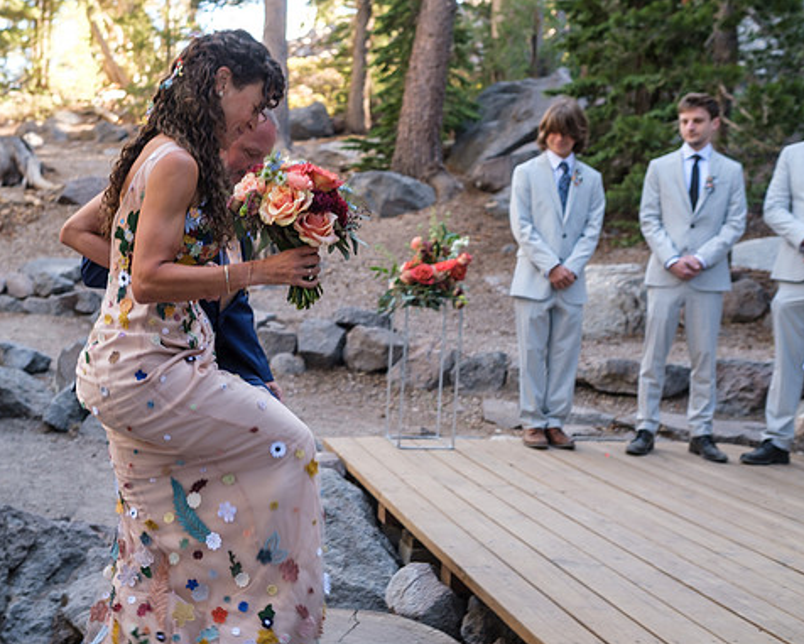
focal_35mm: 40
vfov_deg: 37.3
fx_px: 952
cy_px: 325
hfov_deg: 45.6
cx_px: 338
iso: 160
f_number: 3.2
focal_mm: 23
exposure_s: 1/70
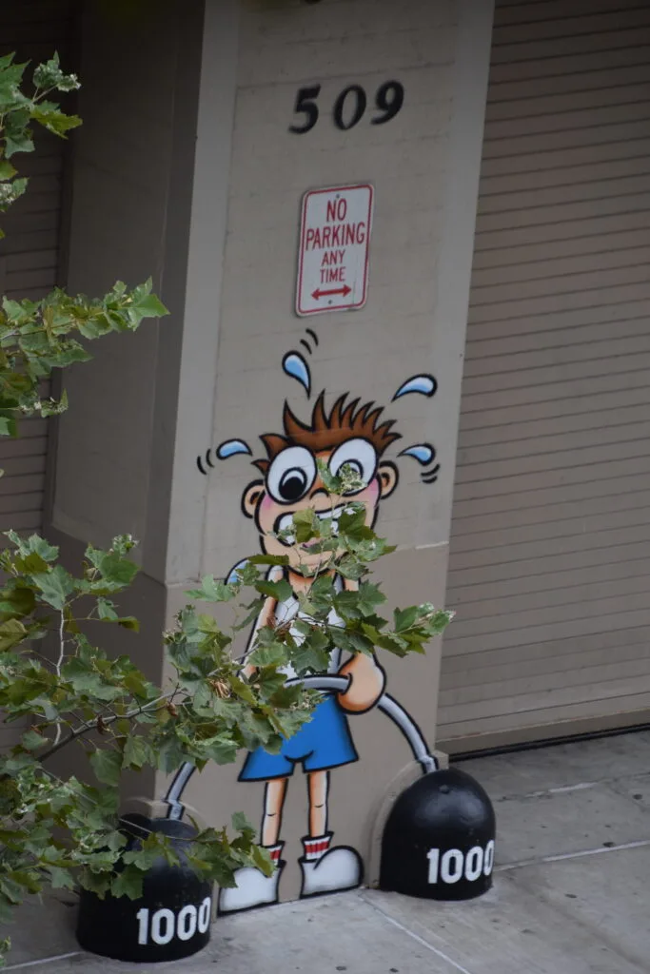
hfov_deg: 5.0
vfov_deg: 7.4
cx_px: 325
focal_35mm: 278
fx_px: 7512
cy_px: 487
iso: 800
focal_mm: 185
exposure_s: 1/1000
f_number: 5.6
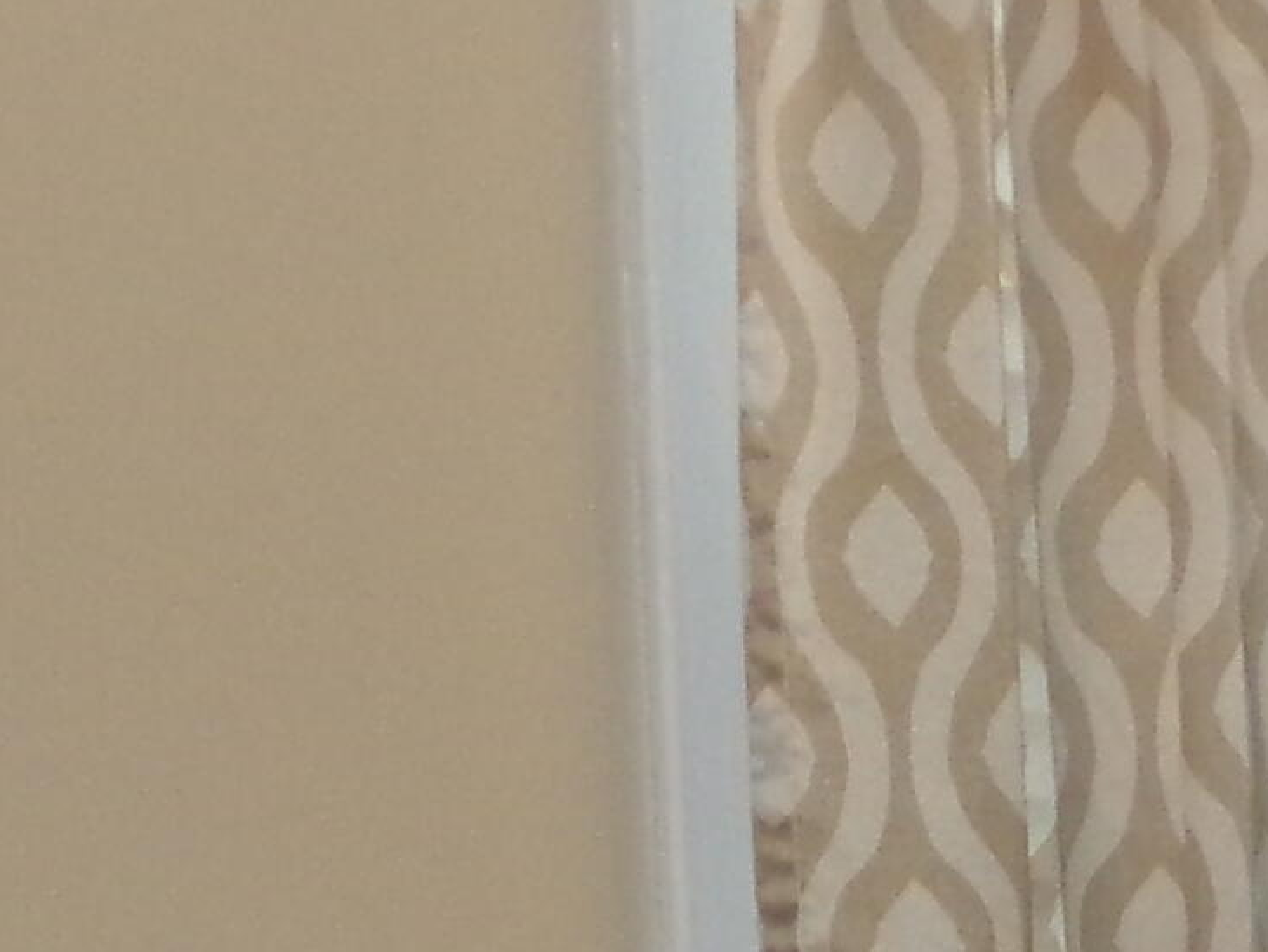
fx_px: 5570
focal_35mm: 152
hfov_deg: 11.9
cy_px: 561
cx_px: 2354
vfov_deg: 9.8
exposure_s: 1/34
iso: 424
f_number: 4
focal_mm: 6.6
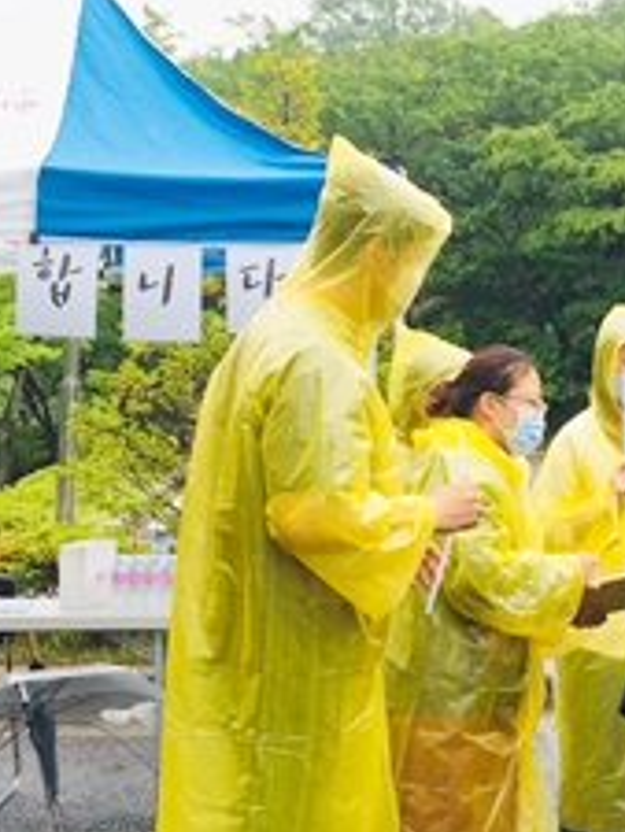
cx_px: 662
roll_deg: -1.7
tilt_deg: -0.6
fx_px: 1708
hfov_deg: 19.9
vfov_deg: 27.4
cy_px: 431
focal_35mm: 71
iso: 32
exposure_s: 1/191
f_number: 2.2
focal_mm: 4.15
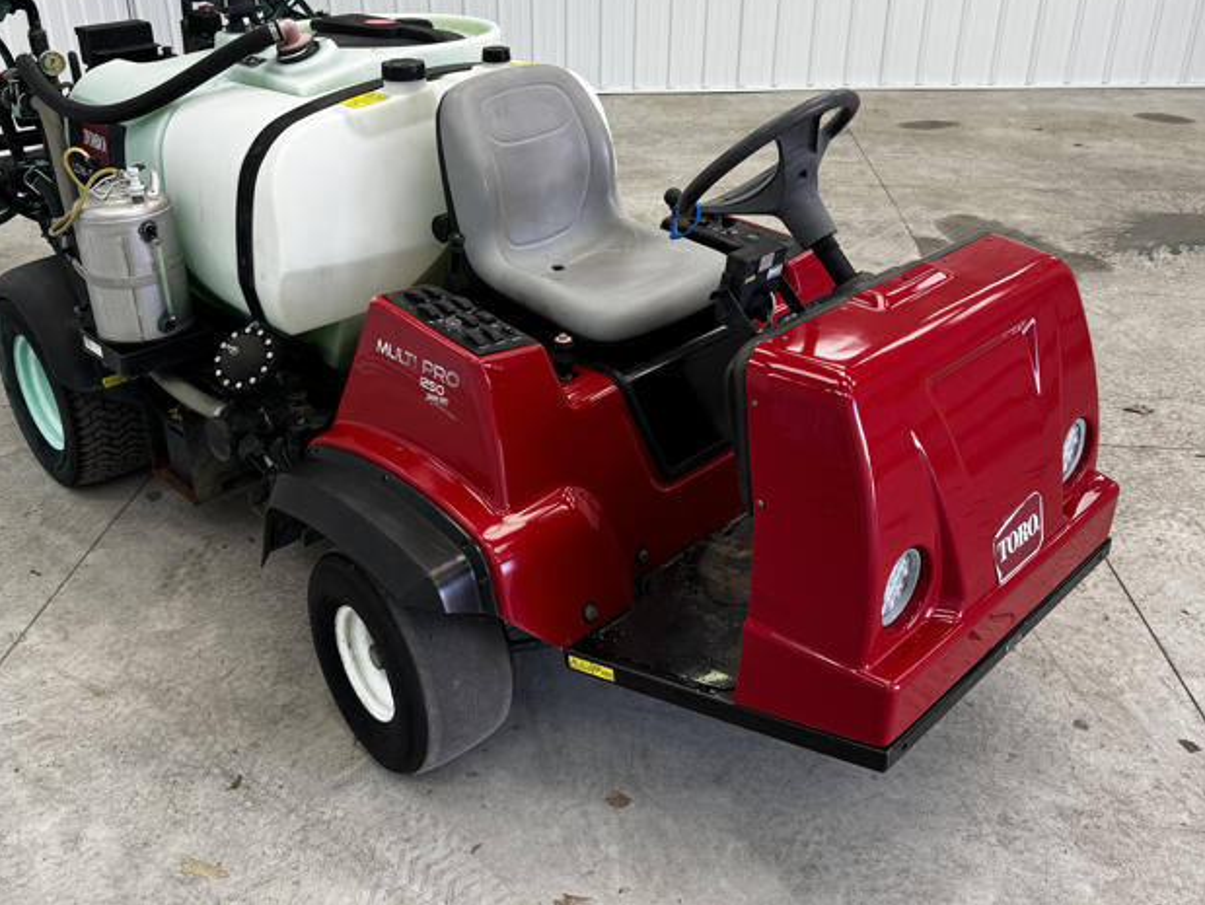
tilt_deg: -26.7
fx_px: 1080
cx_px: 510
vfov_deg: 45.3
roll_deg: +1.4
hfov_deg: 58.1
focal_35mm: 31
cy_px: 370
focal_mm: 6.76
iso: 64
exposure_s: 1/120
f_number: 1.78
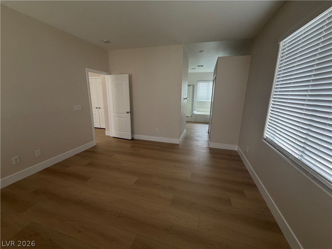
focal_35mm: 14
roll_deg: -0.2
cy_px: 124
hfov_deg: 102.1
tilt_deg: -11.4
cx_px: 166
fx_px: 134
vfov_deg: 85.7
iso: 160
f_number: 2.2
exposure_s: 1/121
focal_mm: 2.22
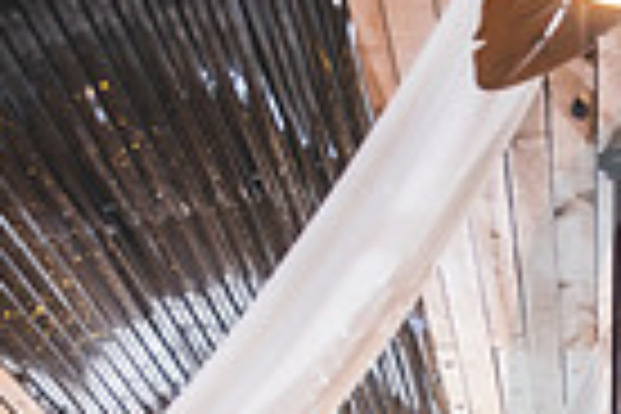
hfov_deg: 19.0
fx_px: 1794
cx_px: 657
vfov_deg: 11.9
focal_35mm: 104
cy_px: 810
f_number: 2.8
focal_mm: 32
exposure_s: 1/125
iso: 800
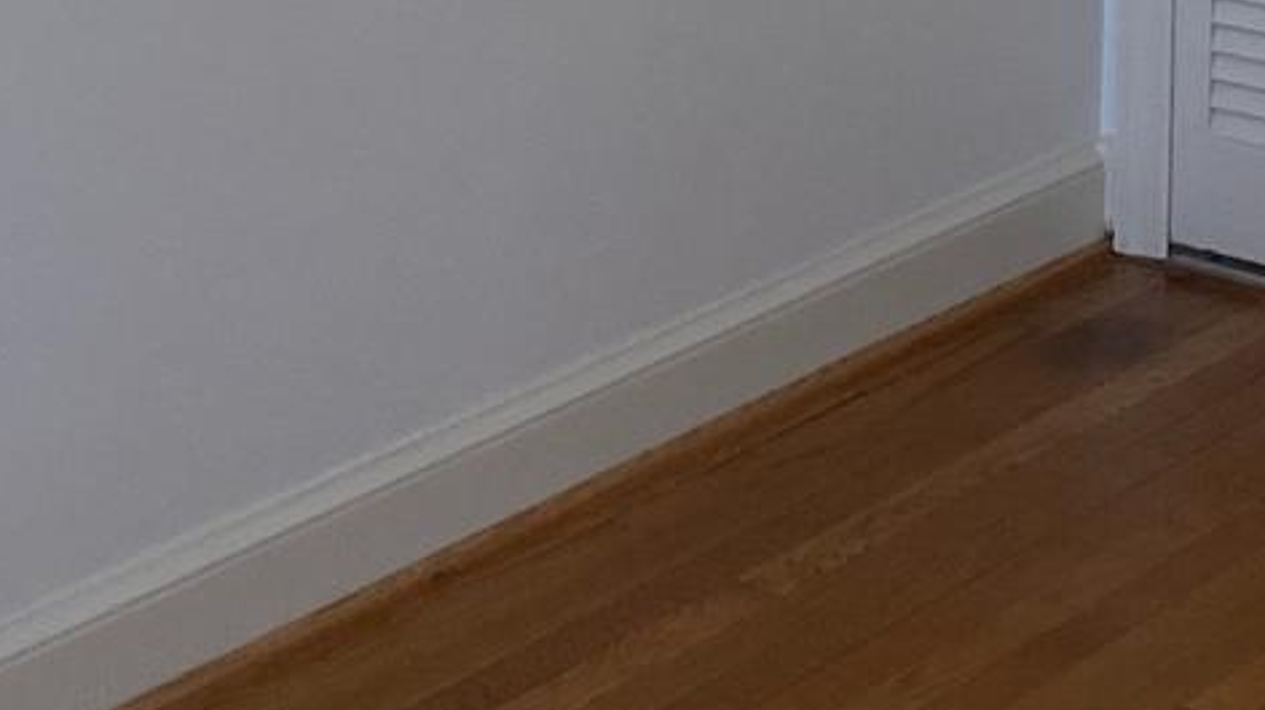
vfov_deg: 9.5
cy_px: -472
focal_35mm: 123
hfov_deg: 17.3
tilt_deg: -12.1
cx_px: 1018
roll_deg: -0.4
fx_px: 4124
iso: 100
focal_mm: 4.25
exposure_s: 1/120
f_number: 1.8
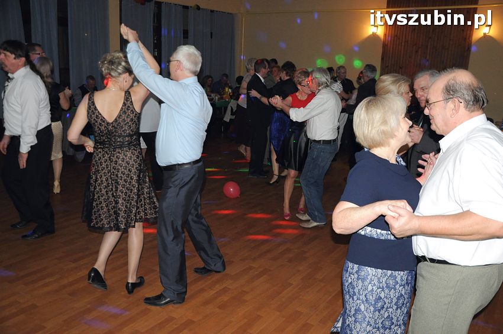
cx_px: 252
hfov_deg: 59.5
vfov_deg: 41.6
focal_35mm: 32
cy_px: 167
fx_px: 440
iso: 1250
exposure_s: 1/60
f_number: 4.5
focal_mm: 21
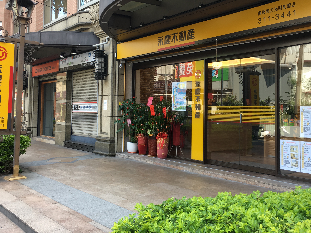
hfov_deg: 48.9
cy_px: 98
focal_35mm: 38
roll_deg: -0.8
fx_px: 341
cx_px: 174
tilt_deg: +3.1
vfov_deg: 37.6
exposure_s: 1/120
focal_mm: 4.15
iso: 25
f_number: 2.2
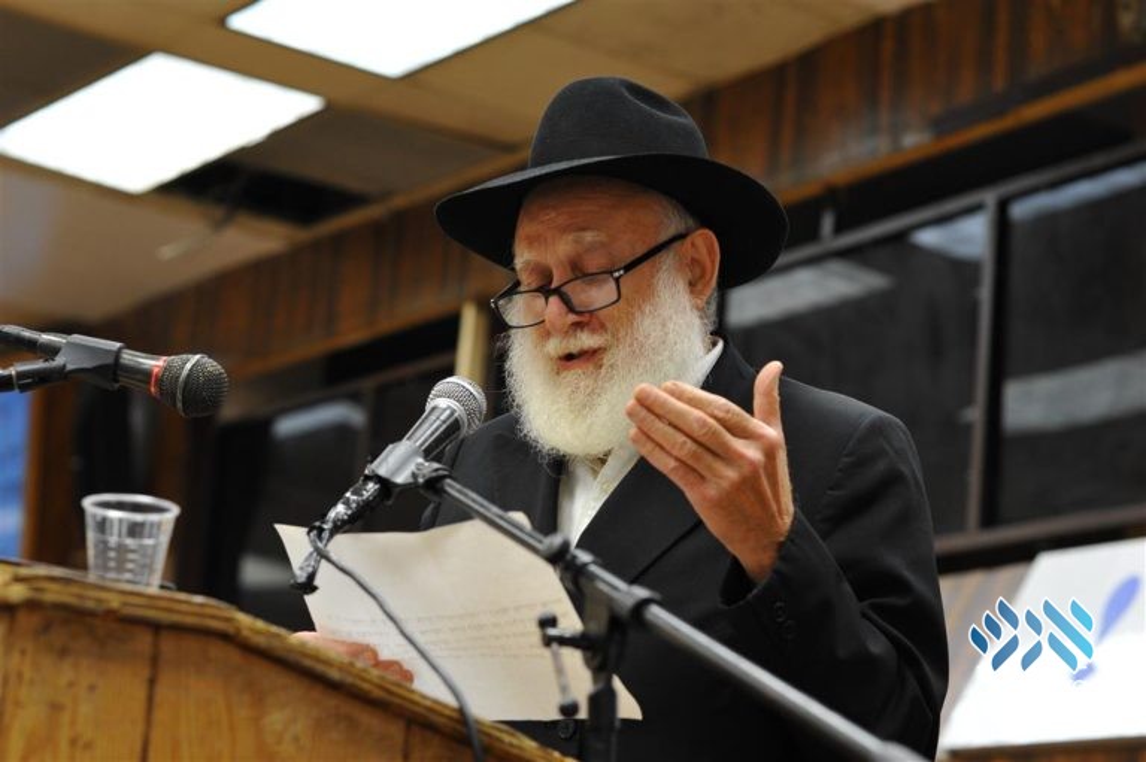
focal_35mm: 85
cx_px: 573
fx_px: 2704
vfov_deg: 16.1
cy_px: 381
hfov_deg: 23.9
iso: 1600
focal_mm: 85
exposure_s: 1/100
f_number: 4.5
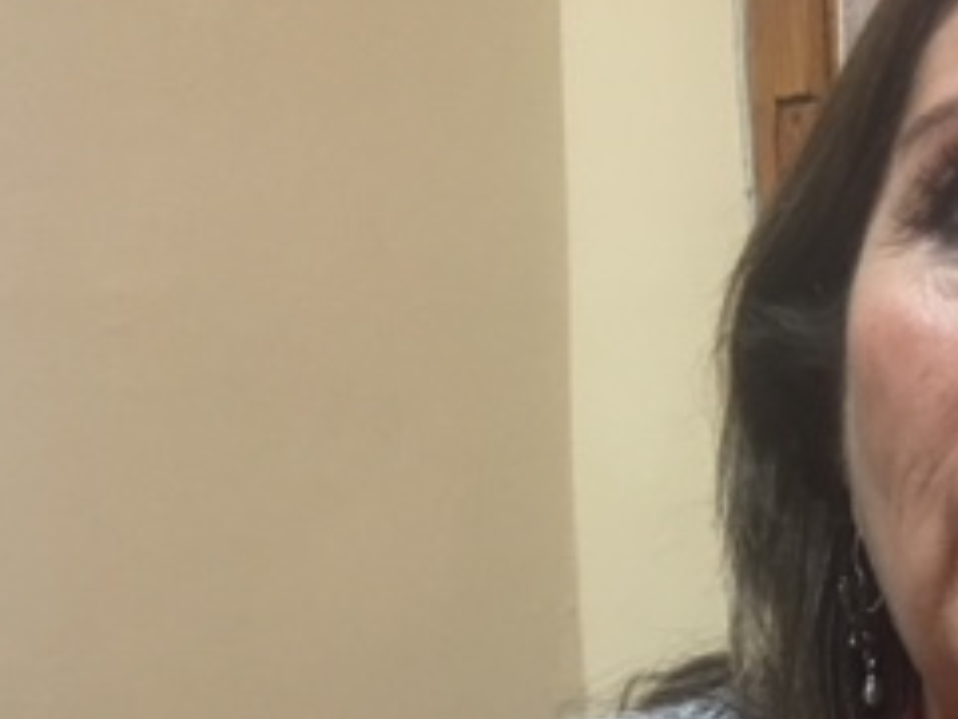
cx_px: 1034
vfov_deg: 18.5
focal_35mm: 77
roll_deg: +1.2
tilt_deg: -2.9
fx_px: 2132
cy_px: 783
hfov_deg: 23.8
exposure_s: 1/24
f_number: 2.2
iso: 200
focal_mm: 4.15
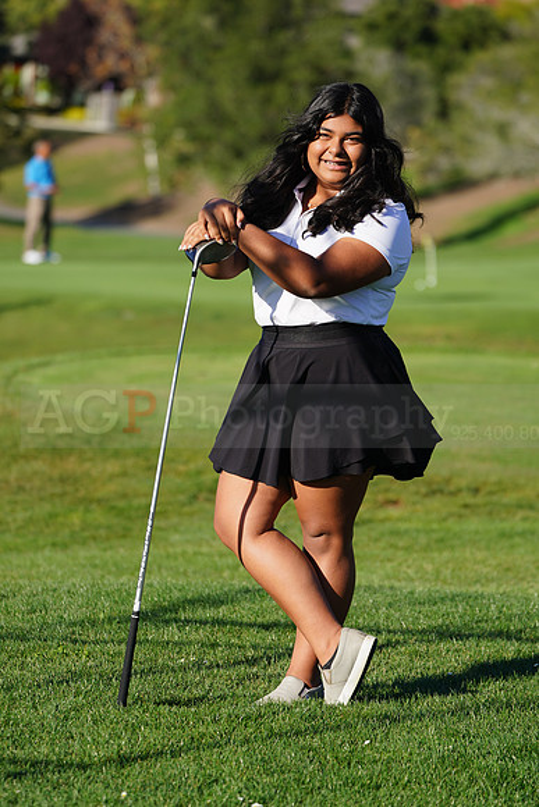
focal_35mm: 194
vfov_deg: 10.6
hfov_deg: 7.1
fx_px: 4354
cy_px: 404
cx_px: 270
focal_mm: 194
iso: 100
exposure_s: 1/500
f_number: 5.6
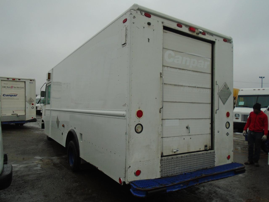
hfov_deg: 67.3
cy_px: 101
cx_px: 134
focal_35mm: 26
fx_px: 202
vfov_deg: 53.1
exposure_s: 1/200
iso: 100
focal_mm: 4.6
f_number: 3.2
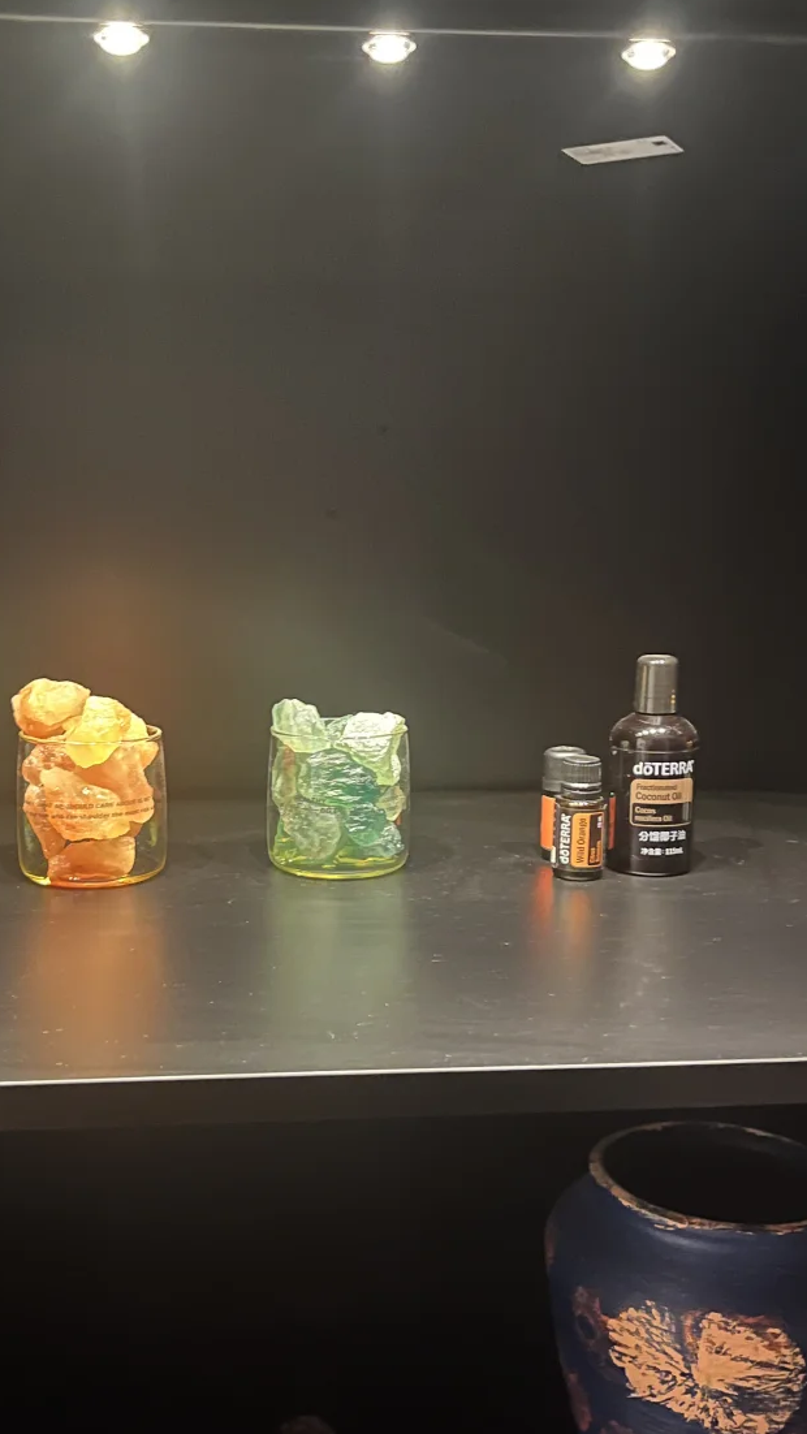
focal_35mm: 37
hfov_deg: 31.8
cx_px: 290
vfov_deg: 53.9
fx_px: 1407
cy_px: 803
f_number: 1.6
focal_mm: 5.1
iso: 800
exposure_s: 1/9
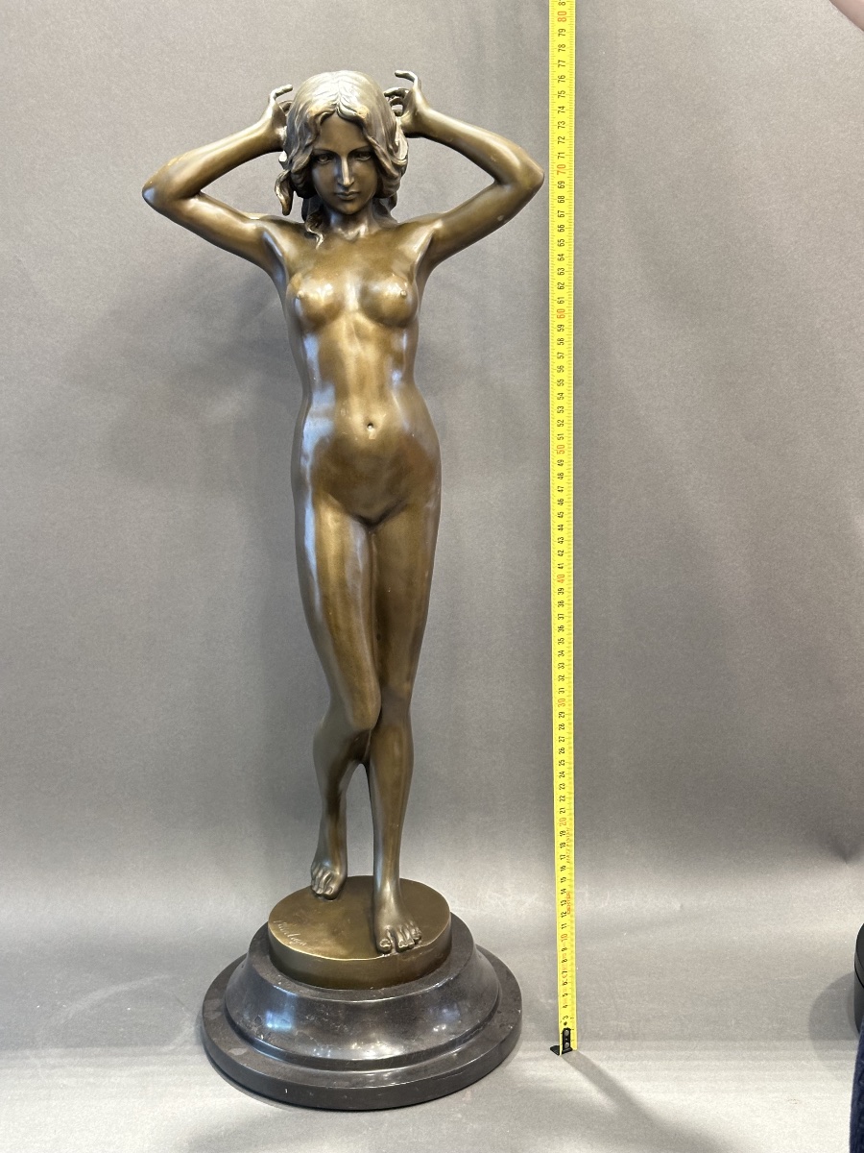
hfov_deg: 30.3
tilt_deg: -14.7
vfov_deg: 39.7
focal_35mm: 48
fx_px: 1597
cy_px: 576
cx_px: 432
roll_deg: +0.2
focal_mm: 6.86
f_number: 1.78
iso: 250
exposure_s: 1/33
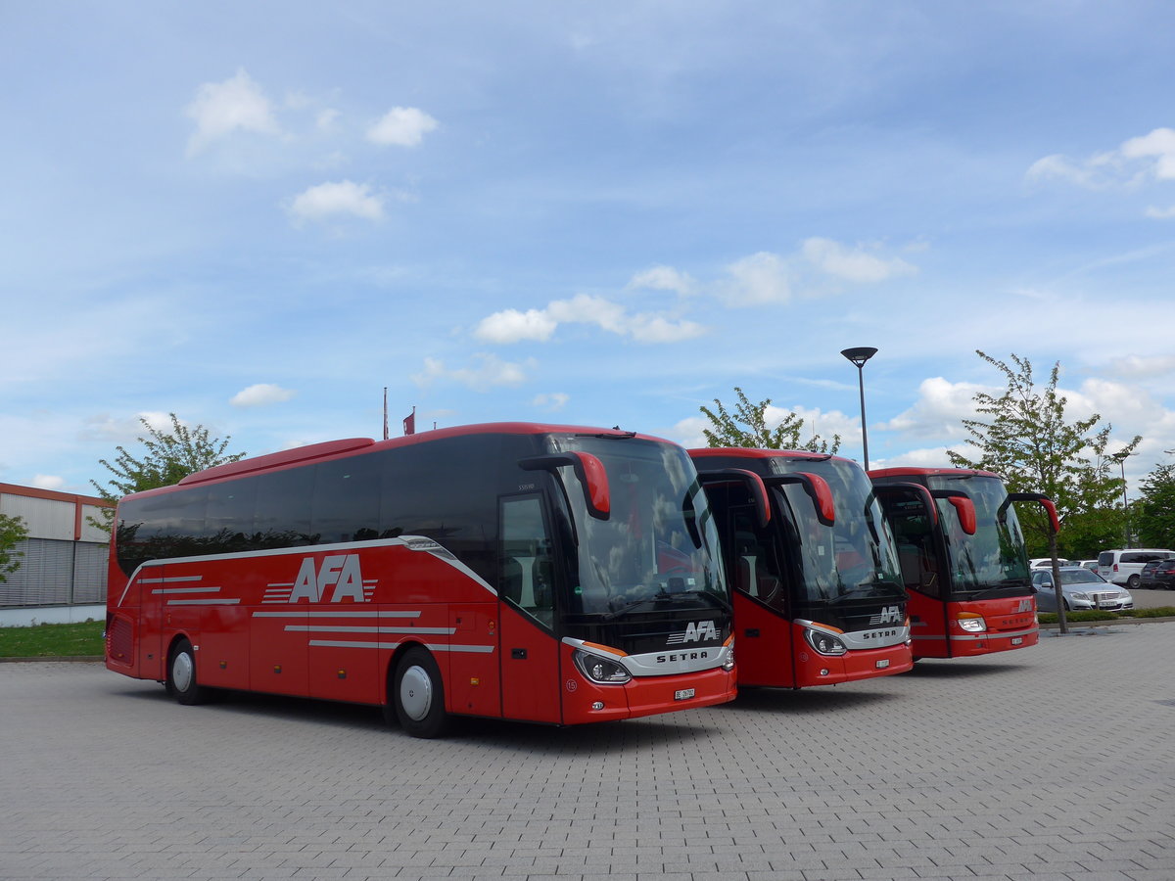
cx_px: 588
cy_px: 440
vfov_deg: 48.2
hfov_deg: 61.7
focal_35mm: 29
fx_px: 984
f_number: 2.8
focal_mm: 6
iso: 80
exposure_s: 1/1600
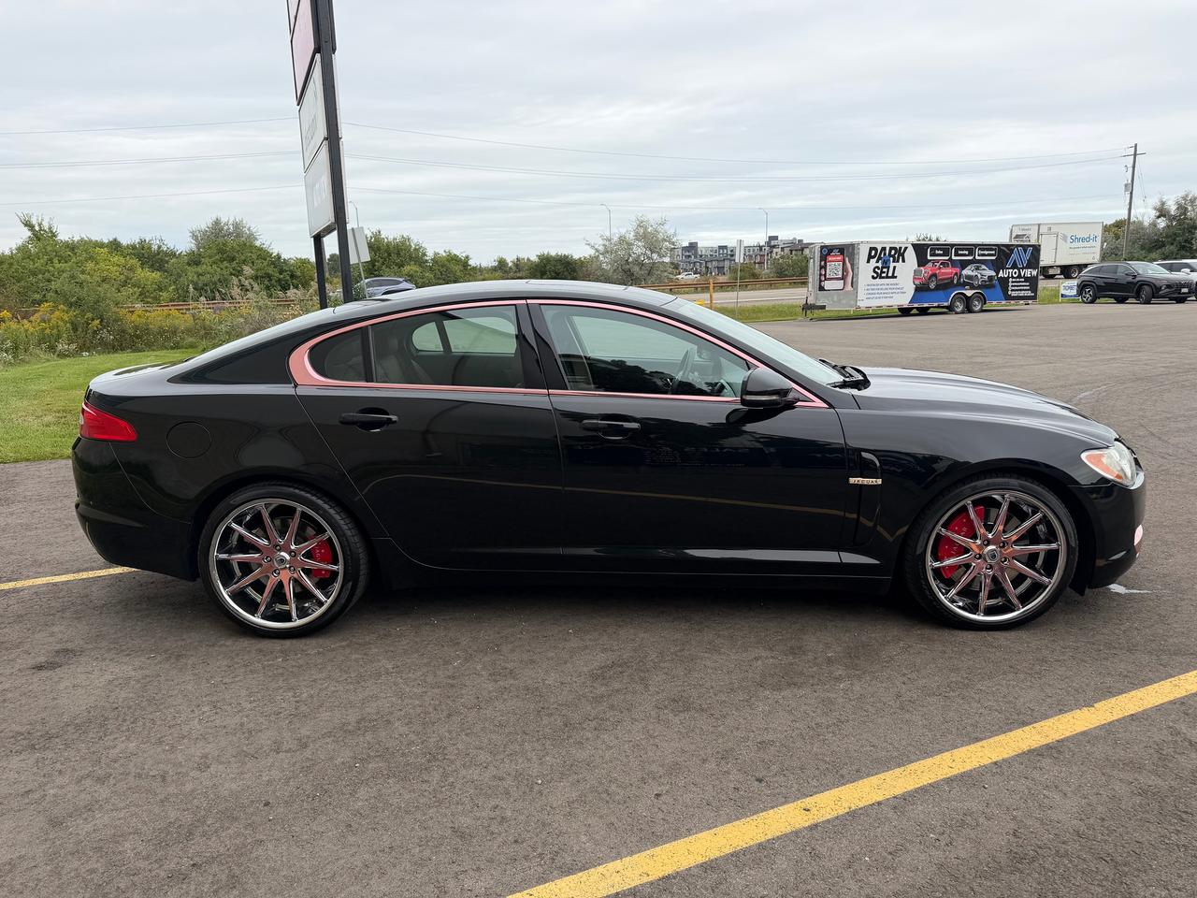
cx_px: 598
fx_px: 830
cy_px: 449
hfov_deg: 71.6
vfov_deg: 56.8
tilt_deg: -11.5
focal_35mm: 24
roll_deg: +1.3
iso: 80
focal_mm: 6.76
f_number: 1.78
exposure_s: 1/1585
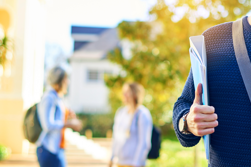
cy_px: 67
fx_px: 586
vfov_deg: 16.3
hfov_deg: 24.0
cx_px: 178
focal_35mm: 84
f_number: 2.5
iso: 100
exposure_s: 1/500
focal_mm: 50
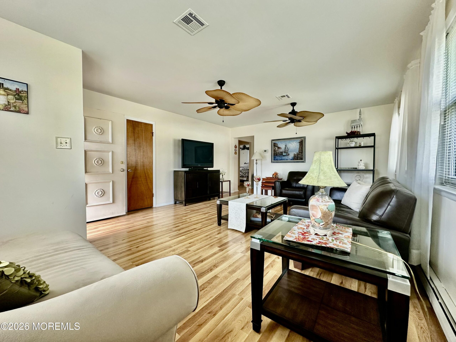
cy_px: 171
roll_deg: -0.1
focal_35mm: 14
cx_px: 228
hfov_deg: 102.1
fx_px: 184
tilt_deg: -2.1
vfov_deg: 85.7
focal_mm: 2.22
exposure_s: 1/99
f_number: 2.2
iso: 160
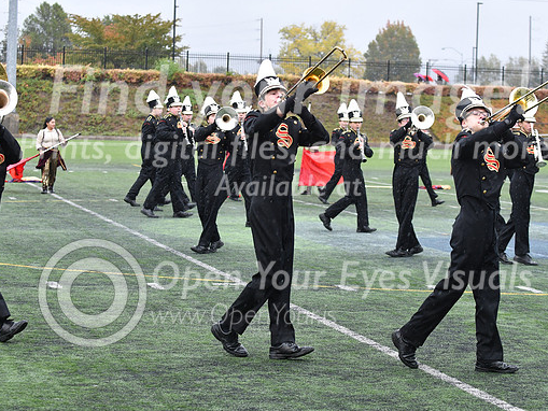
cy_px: 204
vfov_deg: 12.9
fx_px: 1821
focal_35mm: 115
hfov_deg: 17.1
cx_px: 289
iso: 1000
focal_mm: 70
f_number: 4
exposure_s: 1/500
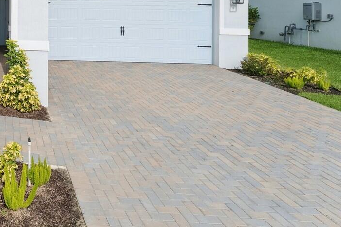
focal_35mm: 32
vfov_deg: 36.6
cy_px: -4
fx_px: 303
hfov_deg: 46.6
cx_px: -17
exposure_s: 1/100
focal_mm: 14
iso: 100
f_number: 8
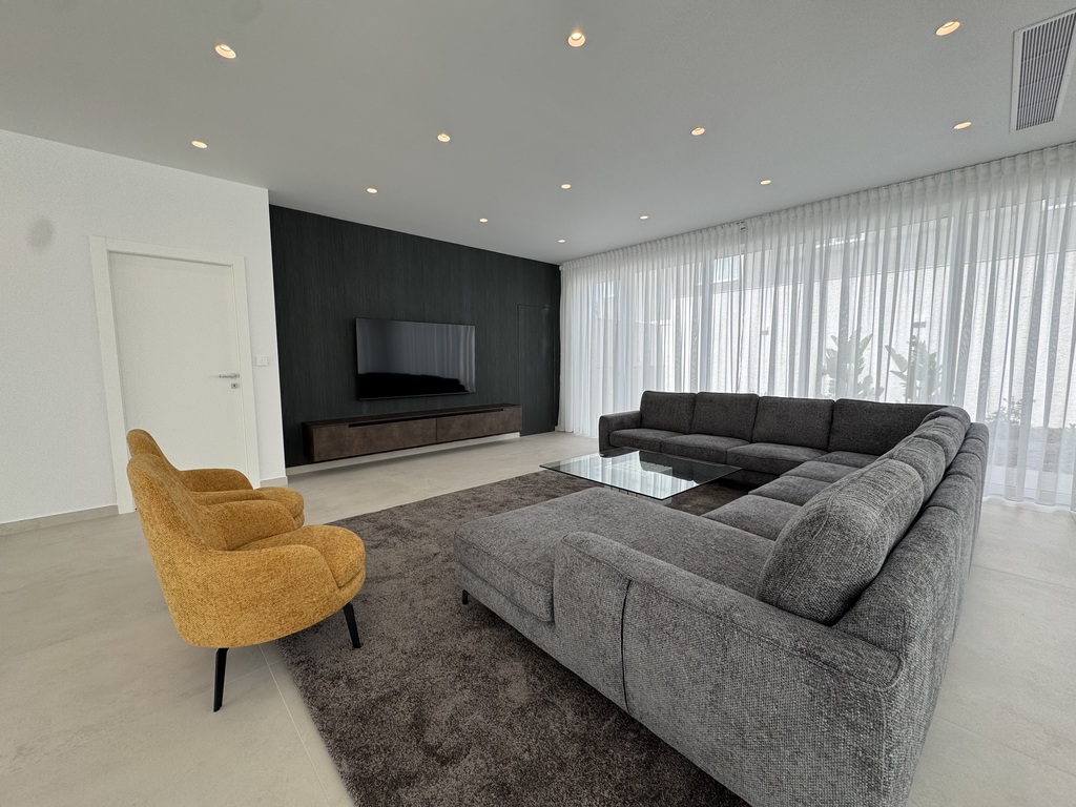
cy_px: 404
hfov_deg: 102.1
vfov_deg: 85.7
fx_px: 435
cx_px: 538
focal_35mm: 14
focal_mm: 2.22
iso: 40
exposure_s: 1/314
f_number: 2.2
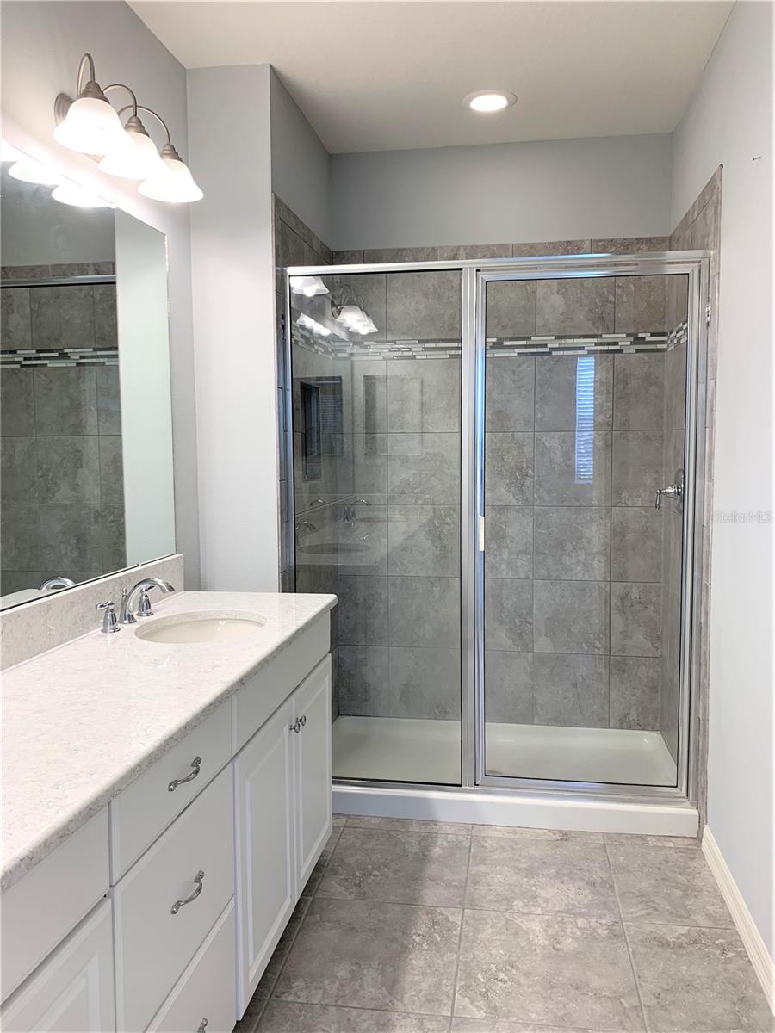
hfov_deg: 53.1
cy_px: 516
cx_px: 388
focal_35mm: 26
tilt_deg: -4.1
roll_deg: -0.3
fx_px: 776
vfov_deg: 67.3
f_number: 1.8
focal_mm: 4.25
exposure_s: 1/60
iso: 50
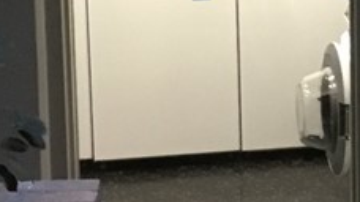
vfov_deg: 7.9
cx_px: 521
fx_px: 1450
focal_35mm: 152
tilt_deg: -8.1
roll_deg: -0.3
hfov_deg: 13.4
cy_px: 13
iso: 200
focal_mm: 3.3
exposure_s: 1/24
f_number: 2.4
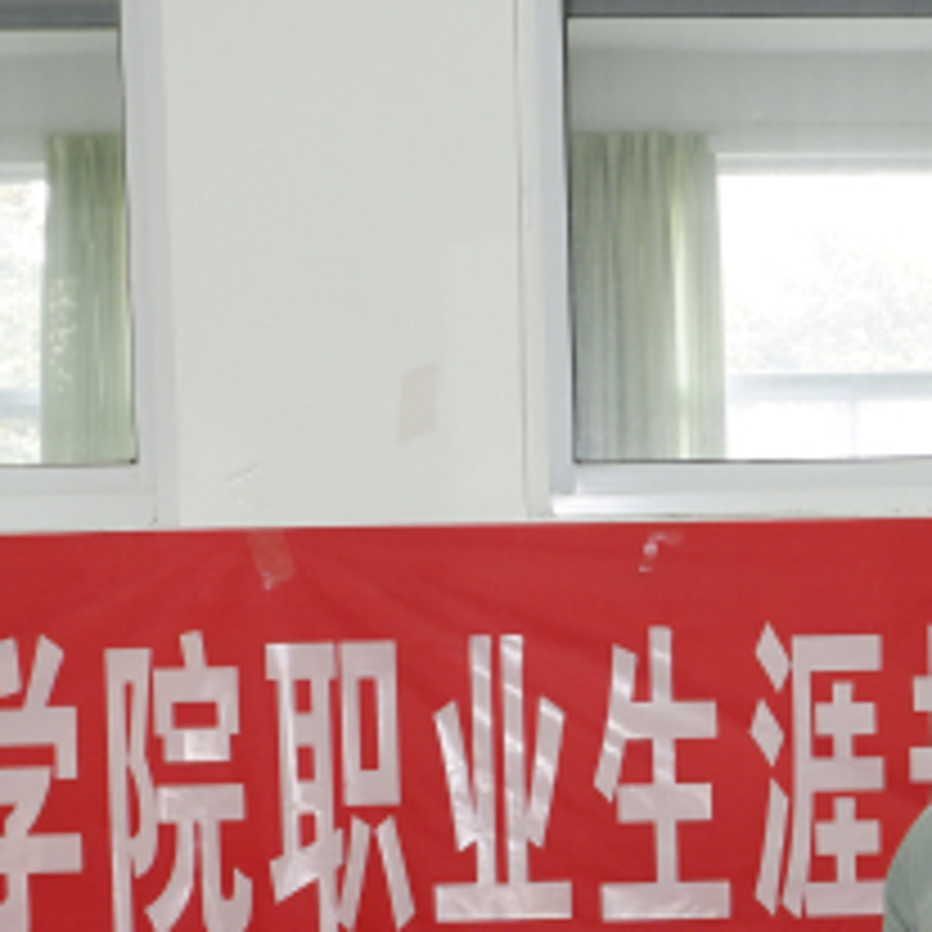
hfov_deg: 14.6
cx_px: 991
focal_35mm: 117
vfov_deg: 14.7
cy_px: 921
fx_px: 3564
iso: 640
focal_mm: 28
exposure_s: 1/42
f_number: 4.5
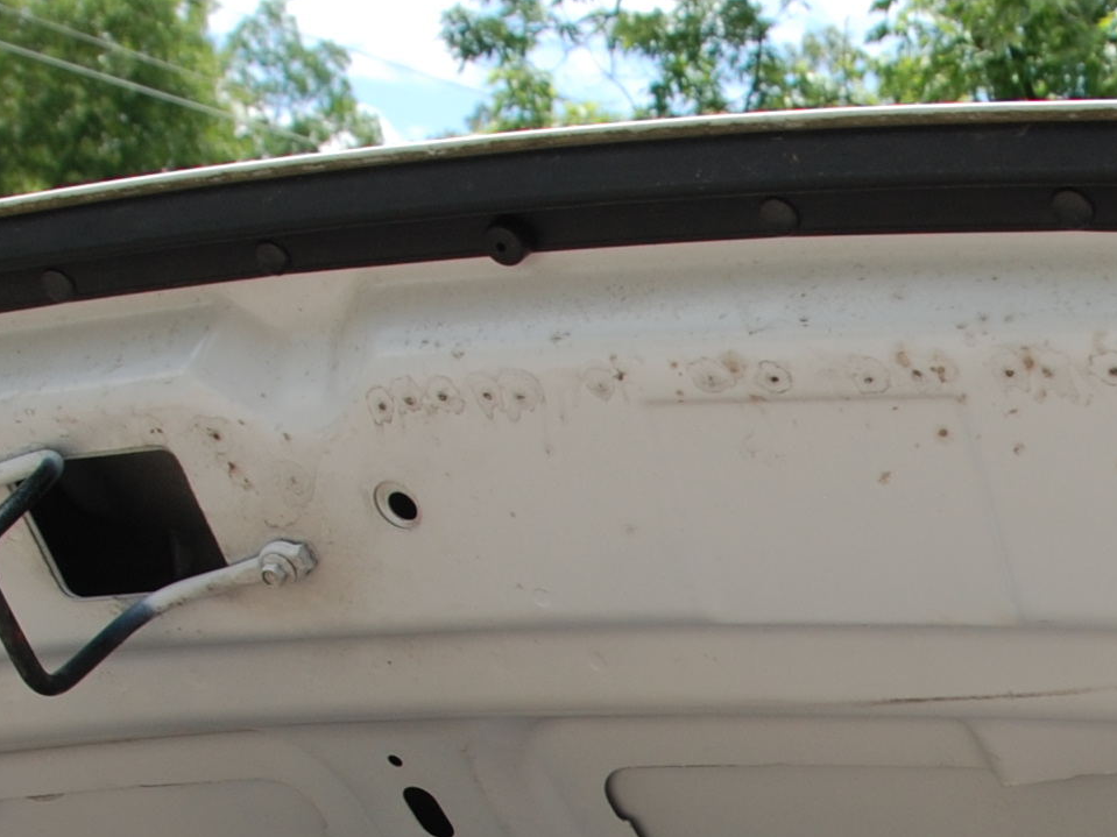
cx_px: 1112
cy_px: 973
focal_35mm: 105
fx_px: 3388
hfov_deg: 18.3
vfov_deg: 13.7
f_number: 7.1
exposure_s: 1/200
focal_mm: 18
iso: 100
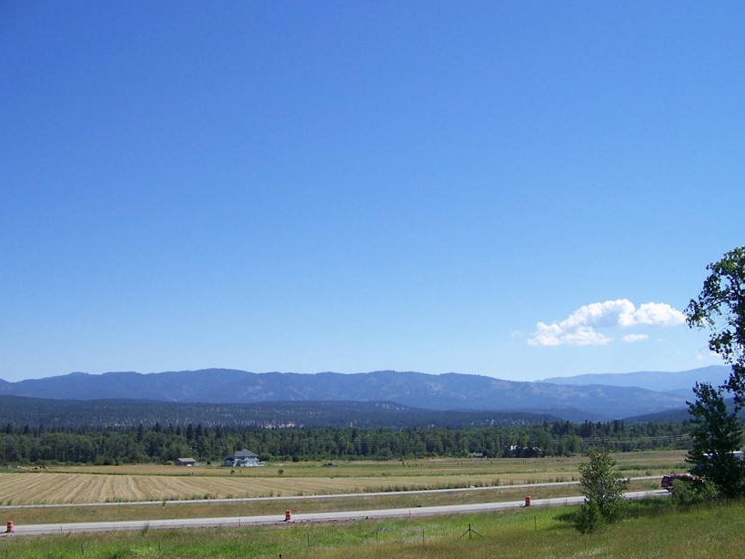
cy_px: 310
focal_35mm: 45
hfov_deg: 42.1
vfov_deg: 32.1
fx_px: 968
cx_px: 389
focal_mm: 5.85
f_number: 2.8
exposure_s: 1/1000
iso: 64
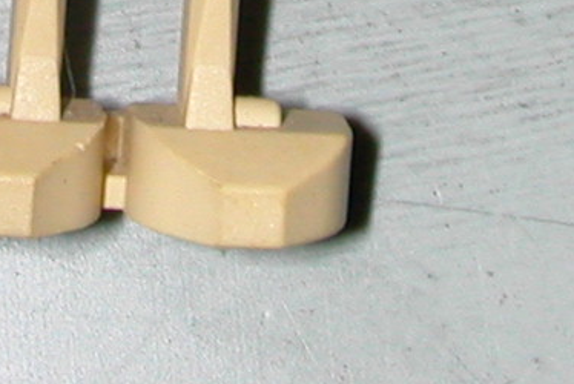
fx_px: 3830
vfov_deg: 5.6
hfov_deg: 8.6
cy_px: -415
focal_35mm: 240
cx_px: 109
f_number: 5.4
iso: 100
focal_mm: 8.2
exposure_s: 1/59.9
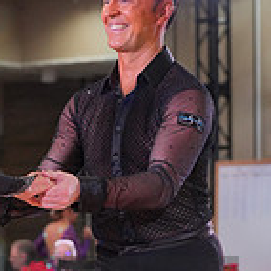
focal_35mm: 271
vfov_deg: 6.4
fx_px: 2400
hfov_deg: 6.4
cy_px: 321
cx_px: -24
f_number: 4
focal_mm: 78
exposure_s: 1/400
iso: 2000
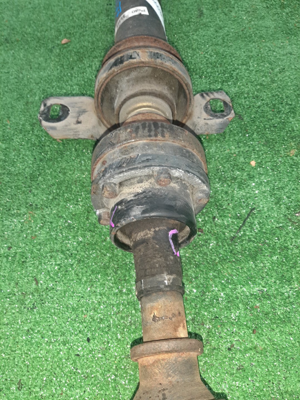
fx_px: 300
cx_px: 150
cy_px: 200
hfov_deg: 53.1
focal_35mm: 26
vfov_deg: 67.3
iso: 217
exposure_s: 1/50
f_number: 1.7
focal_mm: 3.93
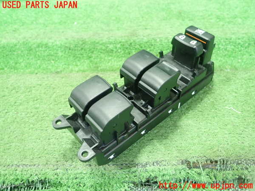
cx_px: 128
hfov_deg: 60.0
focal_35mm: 30
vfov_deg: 46.8
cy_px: 96
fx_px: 221
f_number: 2.3
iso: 800
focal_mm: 5.5
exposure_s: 1/100
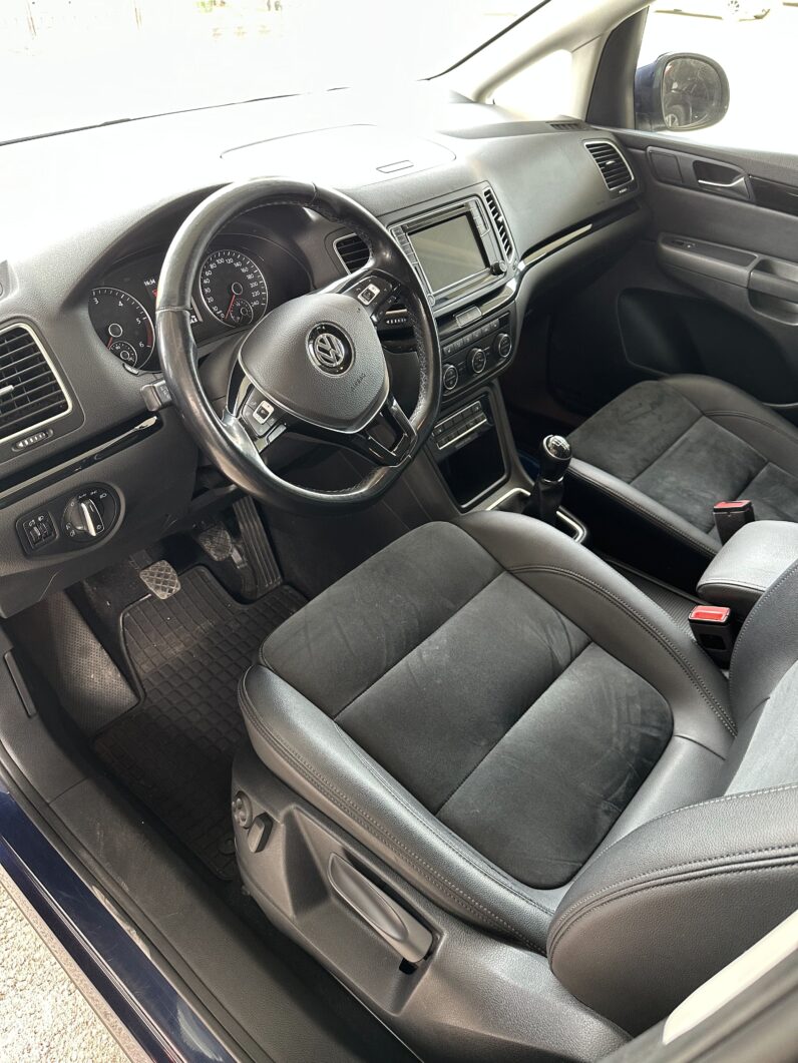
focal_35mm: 24
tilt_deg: -35.3
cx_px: 399
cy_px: 532
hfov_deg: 56.8
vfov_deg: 71.6
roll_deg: -0.5
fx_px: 738
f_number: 1.78
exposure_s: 1/64
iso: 250
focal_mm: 6.86
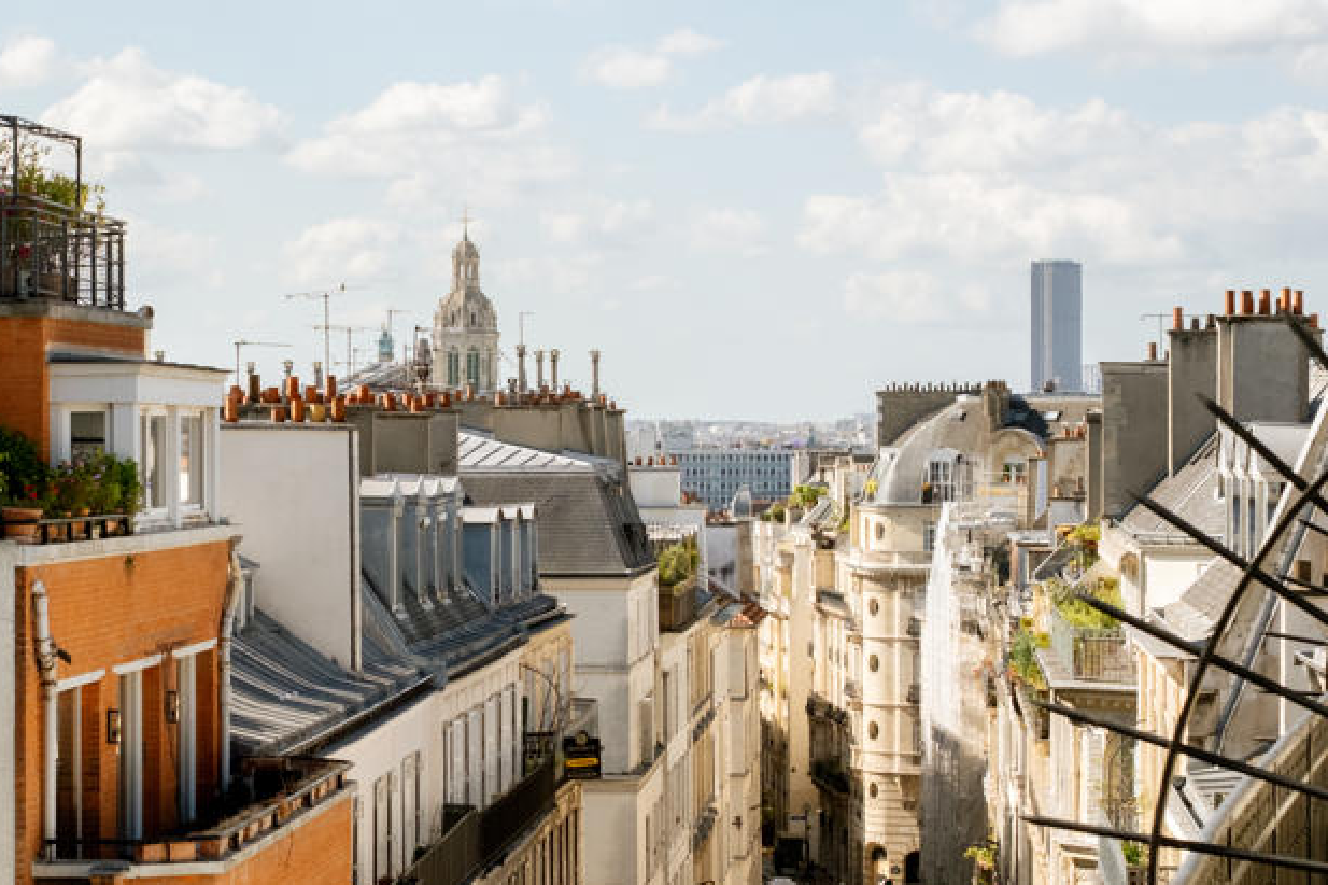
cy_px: 505
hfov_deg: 18.5
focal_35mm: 110
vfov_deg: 12.4
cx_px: 450
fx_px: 4056
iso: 640
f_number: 7.1
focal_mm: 35
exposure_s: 1/1250
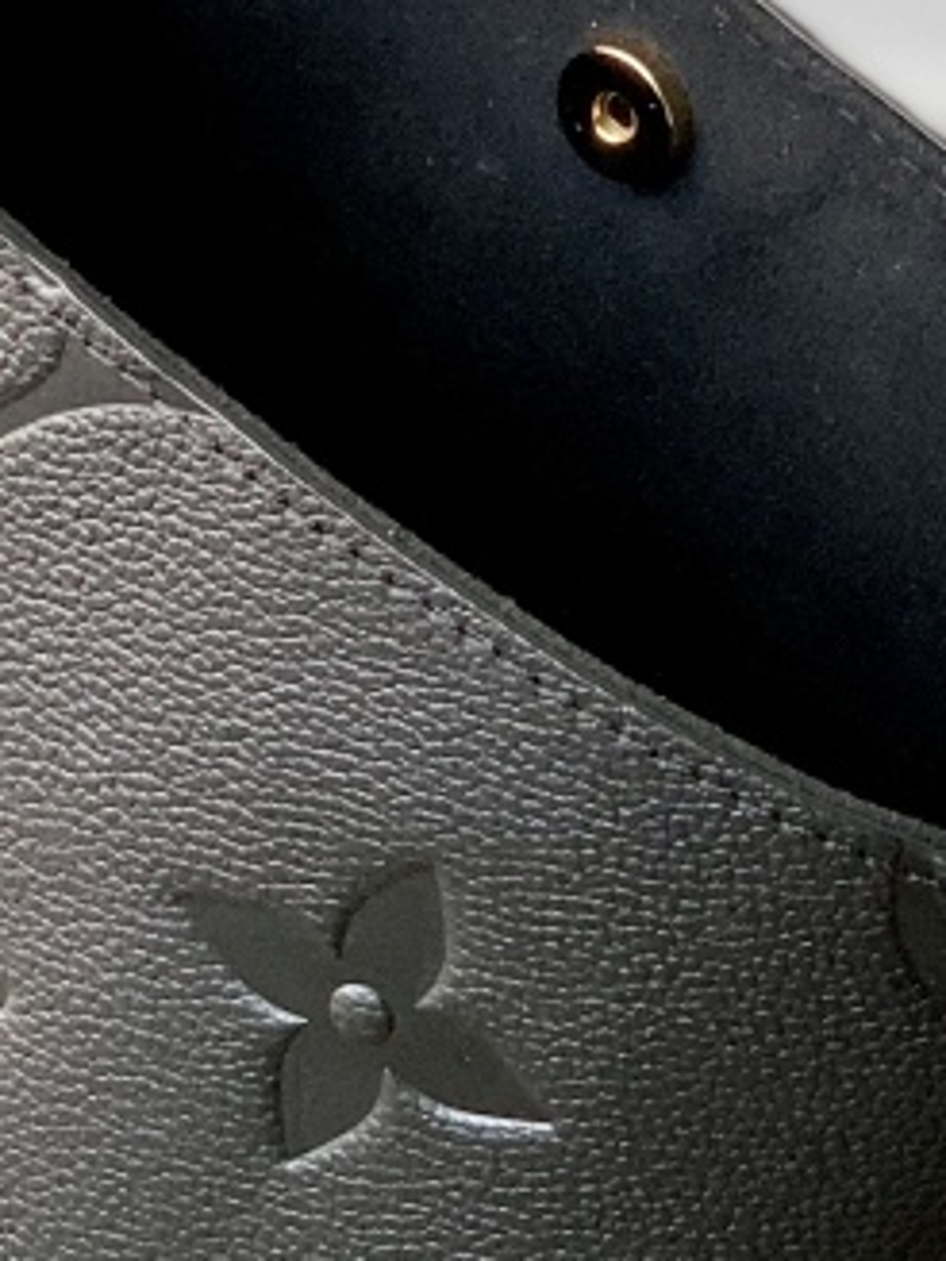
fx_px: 8308
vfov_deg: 8.7
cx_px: 135
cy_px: 634
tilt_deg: -41.3
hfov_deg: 6.5
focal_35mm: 228
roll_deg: -21.2
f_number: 2.4
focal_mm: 6
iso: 50
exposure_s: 1/122
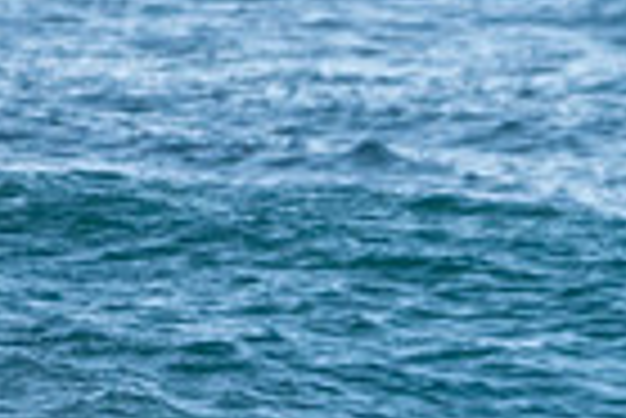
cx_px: 1009
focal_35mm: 3128
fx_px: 54448
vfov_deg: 0.4
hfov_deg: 0.7
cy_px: 699
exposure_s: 1/1600
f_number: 5.6
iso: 1800
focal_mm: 500
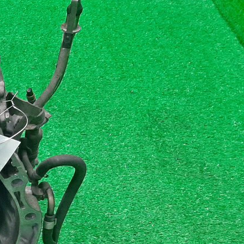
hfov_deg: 19.6
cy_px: 253
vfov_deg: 22.1
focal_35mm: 75
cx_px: -137
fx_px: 598
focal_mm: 3.93
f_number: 1.7
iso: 151
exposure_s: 1/50
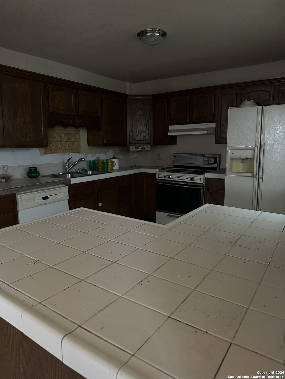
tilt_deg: -8.3
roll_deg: -1.4
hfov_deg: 56.8
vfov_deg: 71.6
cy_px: 190
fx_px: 263
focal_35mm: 24
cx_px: 142
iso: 1250
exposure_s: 1/30
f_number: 1.78
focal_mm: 6.86
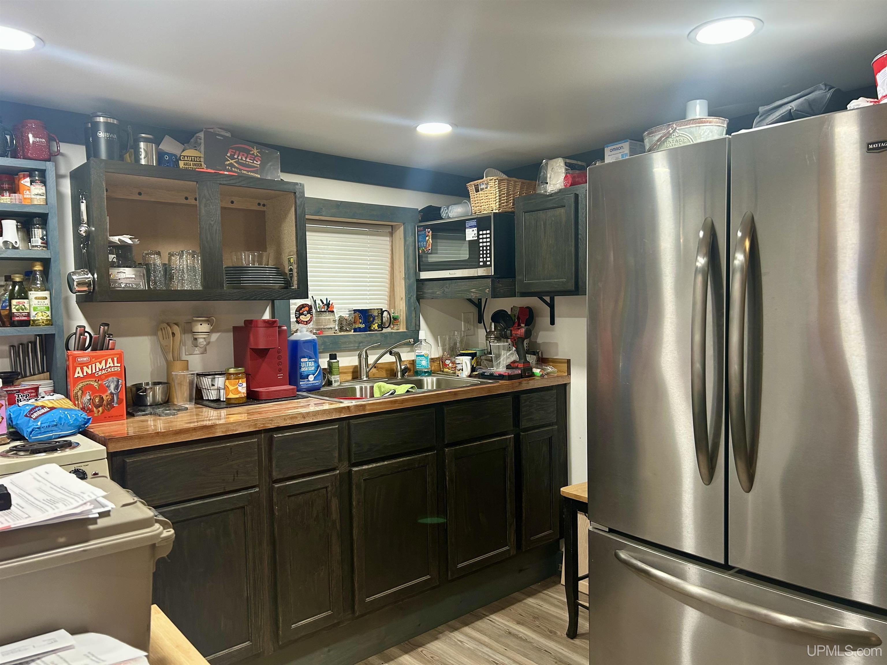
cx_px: 444
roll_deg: +1.1
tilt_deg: -3.3
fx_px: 666
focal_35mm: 26
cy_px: 332
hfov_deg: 67.3
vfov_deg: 53.1
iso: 125
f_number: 1.5
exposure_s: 1/60
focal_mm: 5.7
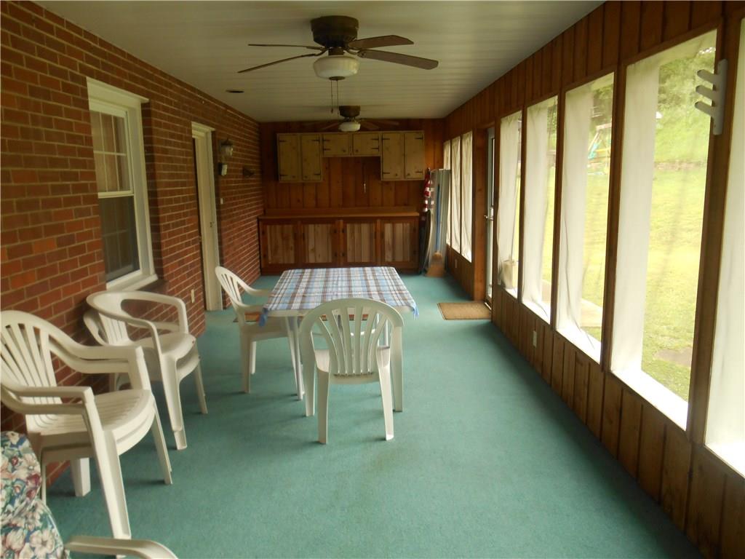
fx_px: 560
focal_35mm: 26
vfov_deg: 53.1
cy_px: 280
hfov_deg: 67.3
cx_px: 372
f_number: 3.4
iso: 140
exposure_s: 1/30
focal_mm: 4.7
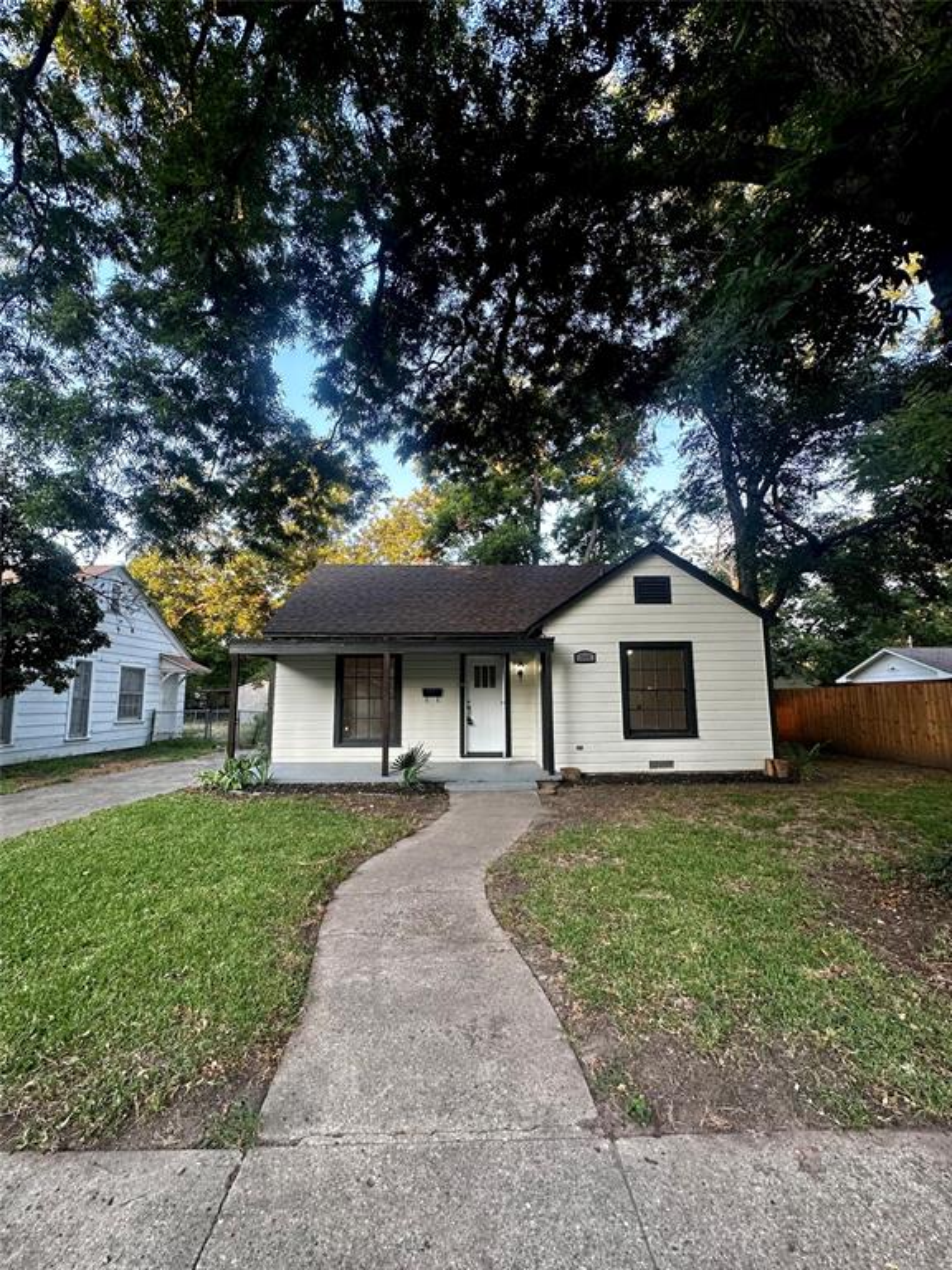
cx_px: 476
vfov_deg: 102.1
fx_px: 513
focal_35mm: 14
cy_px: 635
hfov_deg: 85.7
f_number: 2.2
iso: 64
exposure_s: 1/99
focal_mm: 2.22
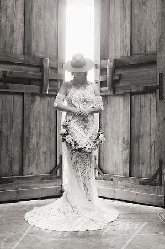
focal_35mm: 50
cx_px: 82
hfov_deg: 26.9
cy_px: 124
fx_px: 345
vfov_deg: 39.6
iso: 1250
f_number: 2.8
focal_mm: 50
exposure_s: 1/100
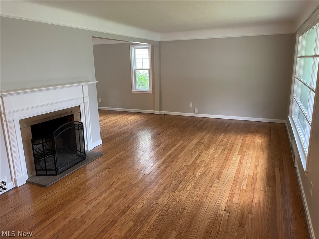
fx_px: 240
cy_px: 120
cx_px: 160
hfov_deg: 67.3
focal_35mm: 26
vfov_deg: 53.1
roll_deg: +1.3
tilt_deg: -13.0
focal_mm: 4.2
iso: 125
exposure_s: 1/60
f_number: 1.6
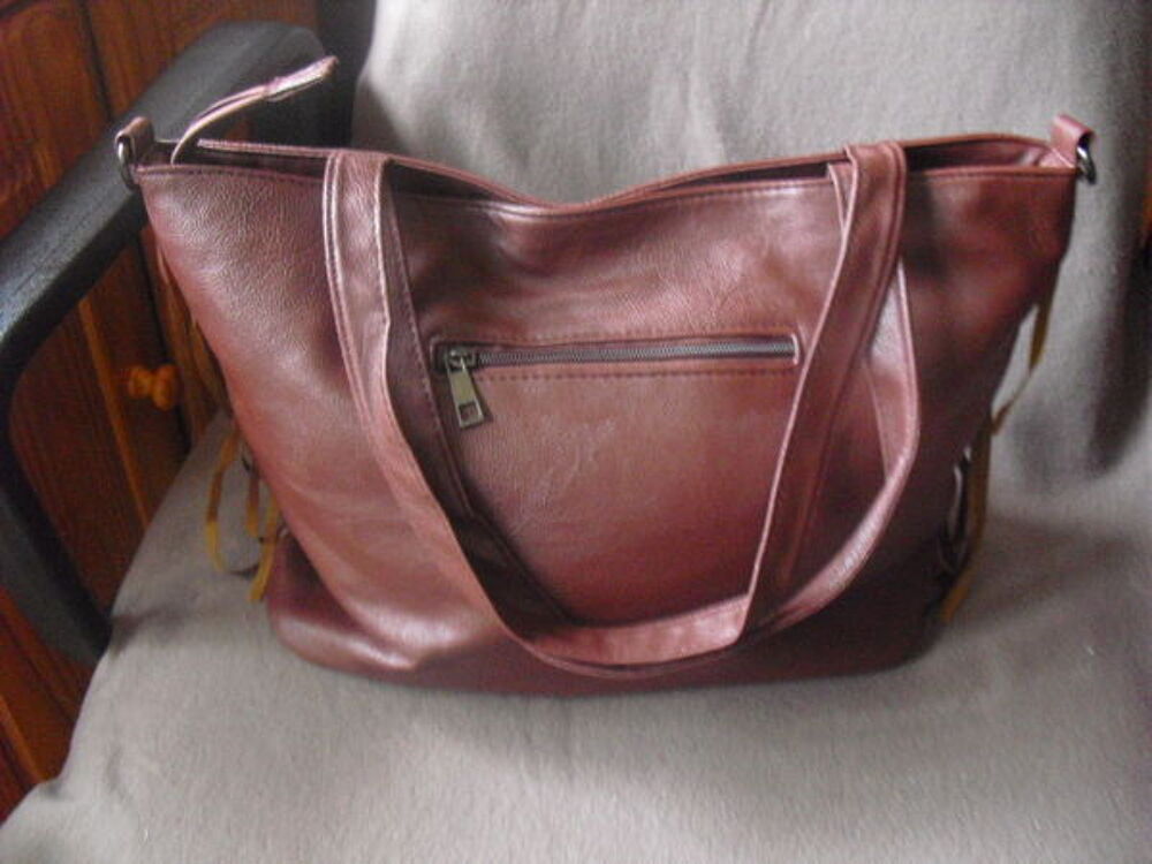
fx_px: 1198
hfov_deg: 51.4
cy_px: 432
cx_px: 576
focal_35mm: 36
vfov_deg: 39.7
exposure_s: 1/8
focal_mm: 6.3
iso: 800
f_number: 3.1
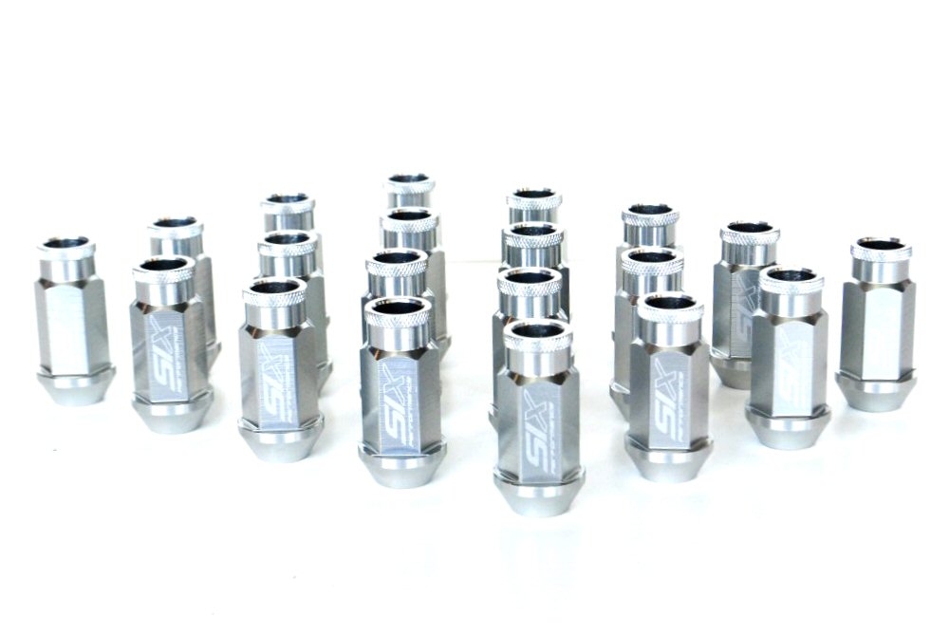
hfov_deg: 24.6
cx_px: 474
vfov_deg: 16.6
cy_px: 318
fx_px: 2177
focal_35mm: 82
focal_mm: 55
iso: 800
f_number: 11
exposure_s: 1/100
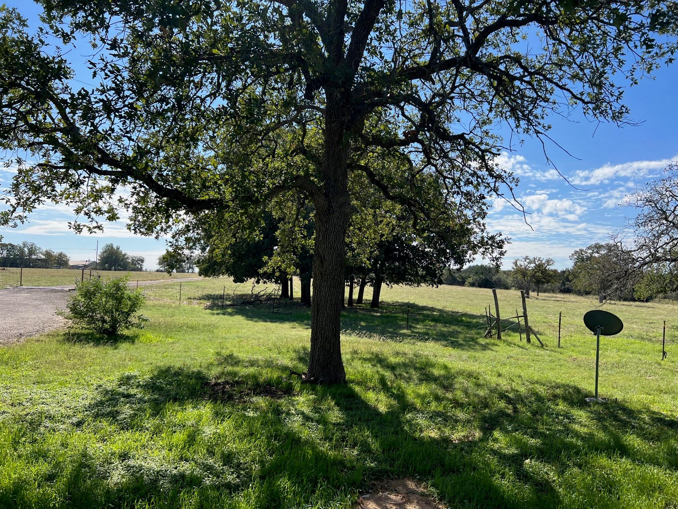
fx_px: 509
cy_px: 254
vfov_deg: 53.1
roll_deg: -0.7
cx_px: 339
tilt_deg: +3.3
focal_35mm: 26
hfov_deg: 67.3
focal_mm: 5.7
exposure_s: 1/2994
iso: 50
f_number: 1.5
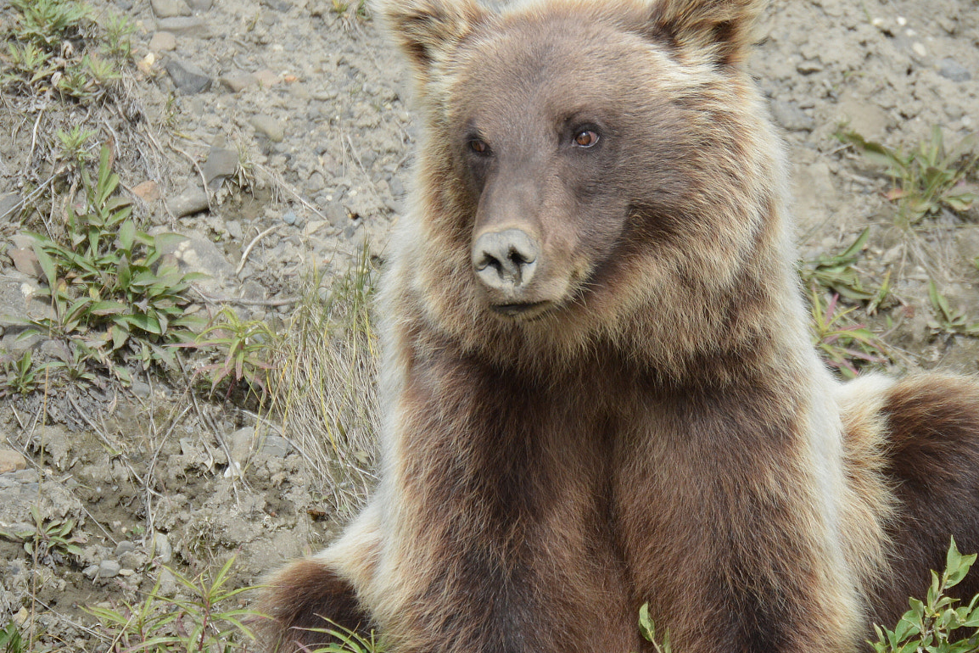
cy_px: 377
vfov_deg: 4.9
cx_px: 646
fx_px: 7635
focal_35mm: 281
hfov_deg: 7.3
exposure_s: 1/2000
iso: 400
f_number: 5.6
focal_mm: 135
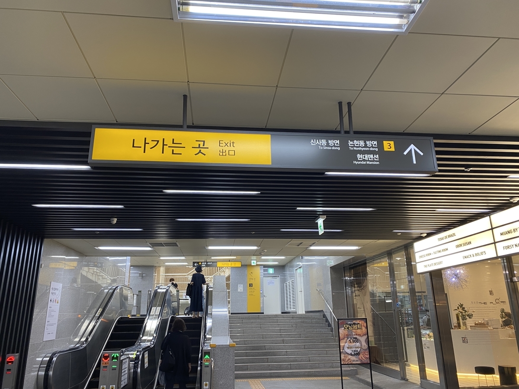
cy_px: 194
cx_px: 260
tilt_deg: +16.3
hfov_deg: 67.3
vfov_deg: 53.1
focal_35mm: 26
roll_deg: -0.7
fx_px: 390
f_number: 1.8
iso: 80
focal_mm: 4.25
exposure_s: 1/60
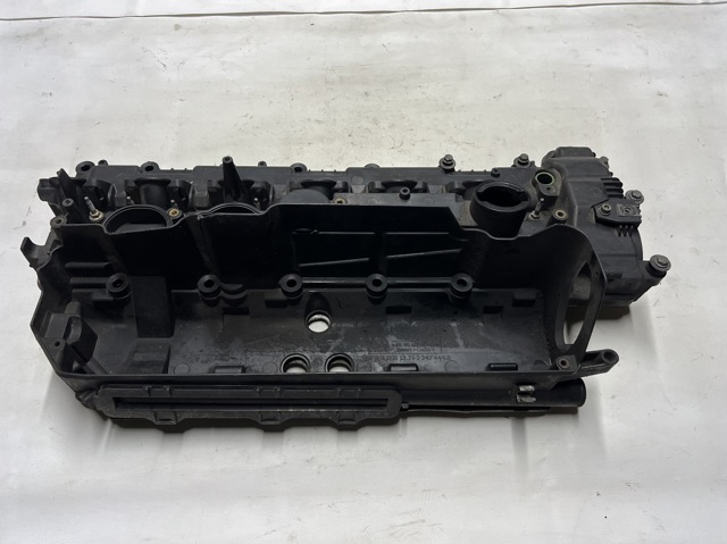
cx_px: 364
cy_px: 272
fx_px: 546
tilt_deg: -66.6
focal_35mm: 26
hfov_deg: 67.3
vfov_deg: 53.0
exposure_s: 1/100
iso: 100
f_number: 1.5
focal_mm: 5.7
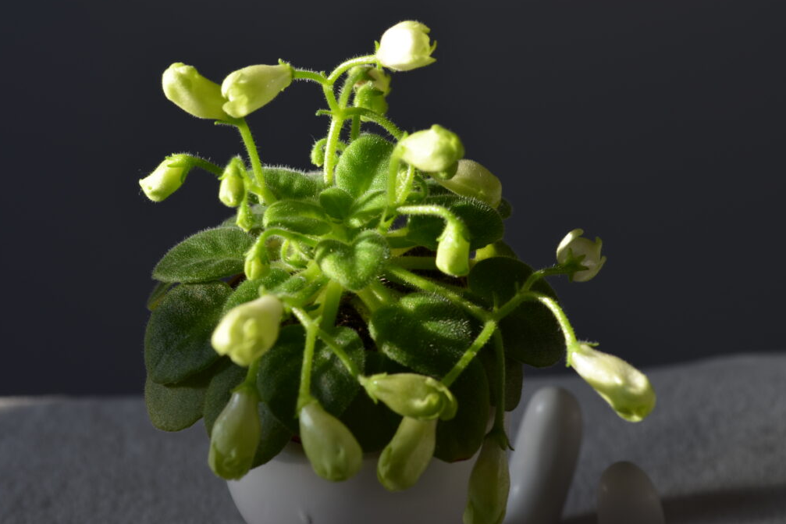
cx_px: 389
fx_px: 1495
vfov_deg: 19.9
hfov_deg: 29.4
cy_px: 260
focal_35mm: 69
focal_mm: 45
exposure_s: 1/60
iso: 100
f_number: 8
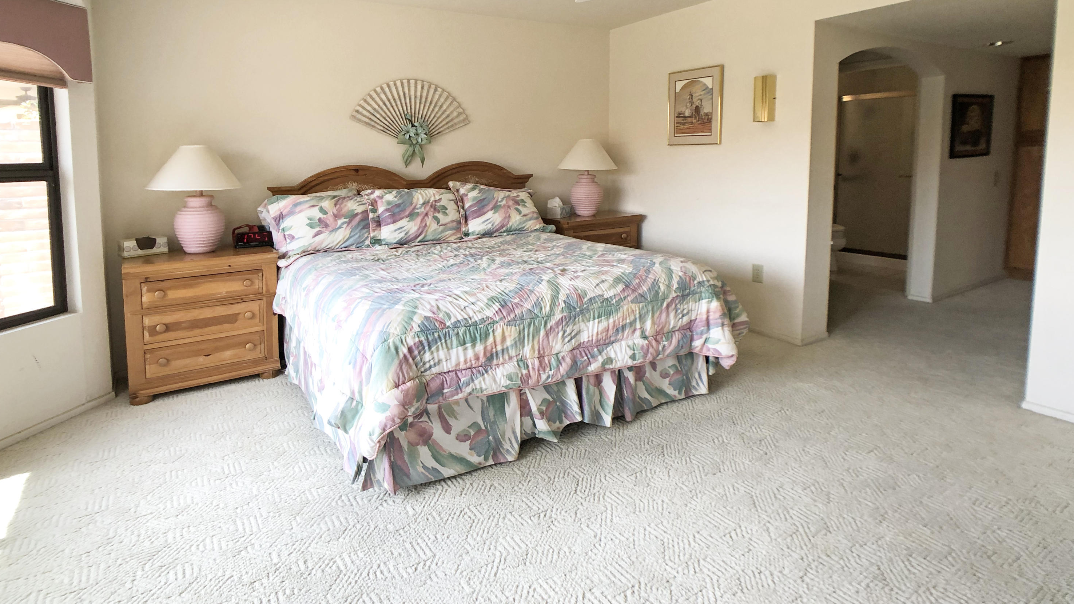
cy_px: 234
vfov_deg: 37.6
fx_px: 883
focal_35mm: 31
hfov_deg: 62.6
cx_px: 532
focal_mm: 4
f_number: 1.8
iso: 25
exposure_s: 1/30
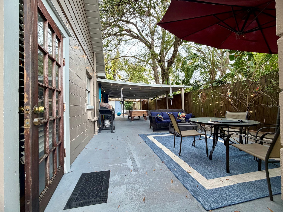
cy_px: 106
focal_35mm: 14
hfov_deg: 102.1
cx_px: 142
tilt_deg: +0.5
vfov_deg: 85.7
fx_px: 114
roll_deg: +0.8
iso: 100
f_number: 2.2
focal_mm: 2.22
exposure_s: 1/120
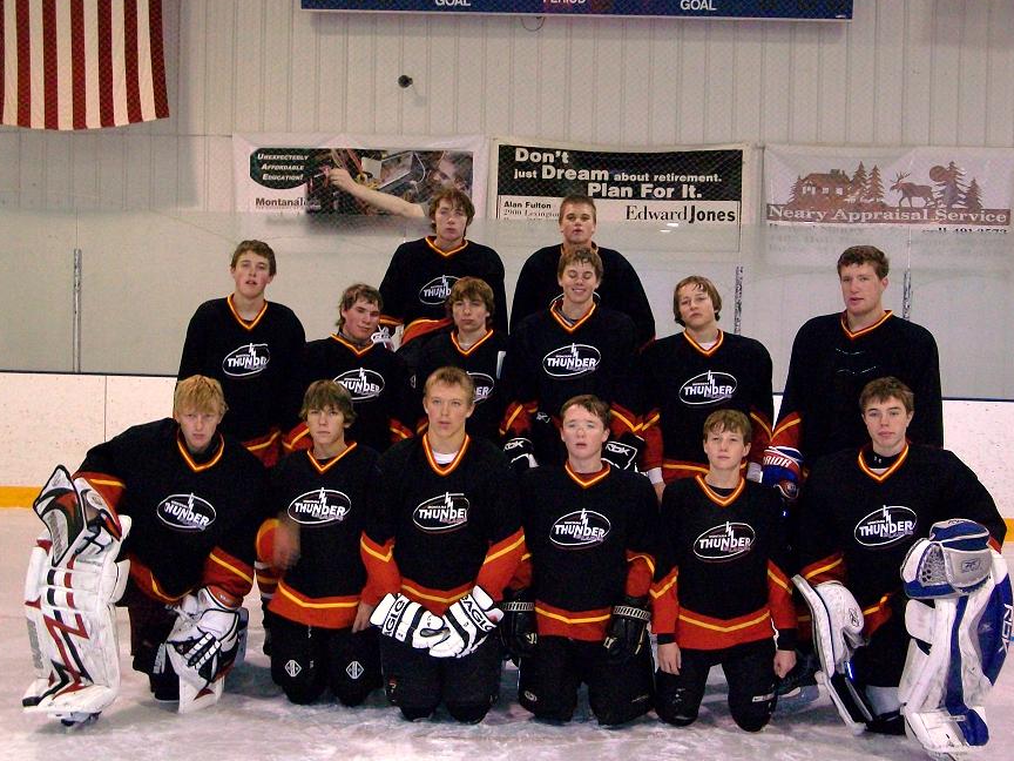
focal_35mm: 53
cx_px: 528
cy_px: 394
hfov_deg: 36.2
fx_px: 1553
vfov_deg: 27.5
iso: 160
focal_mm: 8.8
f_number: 3.6
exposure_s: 1/20
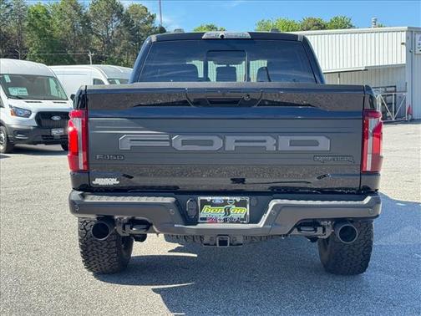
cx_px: 210
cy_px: 158
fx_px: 584
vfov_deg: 30.3
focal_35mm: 48
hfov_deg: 39.7
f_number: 1.78
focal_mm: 6.76
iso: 64
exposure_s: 1/783
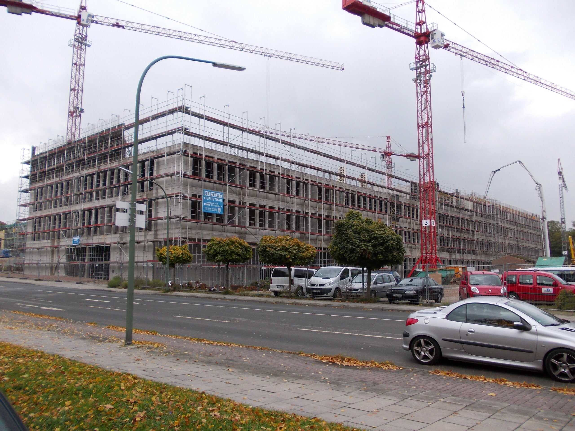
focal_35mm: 28
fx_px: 465
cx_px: 288
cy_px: 216
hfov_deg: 63.4
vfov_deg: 49.7
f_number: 2.7
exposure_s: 1/250
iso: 80
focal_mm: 4
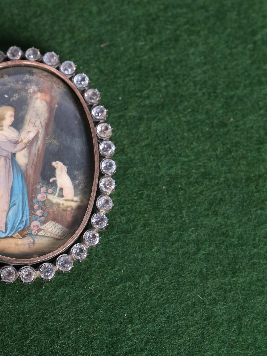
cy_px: 178
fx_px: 1234
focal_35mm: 120
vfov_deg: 16.4
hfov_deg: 12.2
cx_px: 17
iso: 500
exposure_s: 1/125
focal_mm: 55
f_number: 5.6
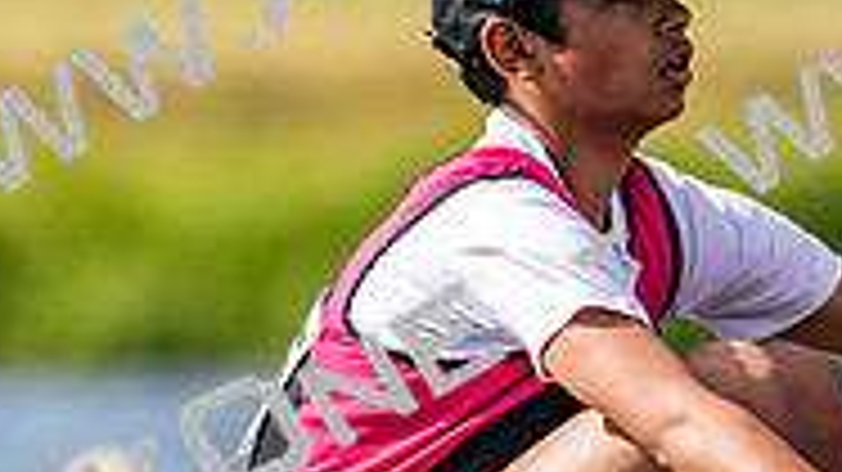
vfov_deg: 0.6
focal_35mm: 1946
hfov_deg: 1.1
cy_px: 270
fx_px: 43429
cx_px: 369
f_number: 4.5
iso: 220
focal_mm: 400
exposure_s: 1/2500
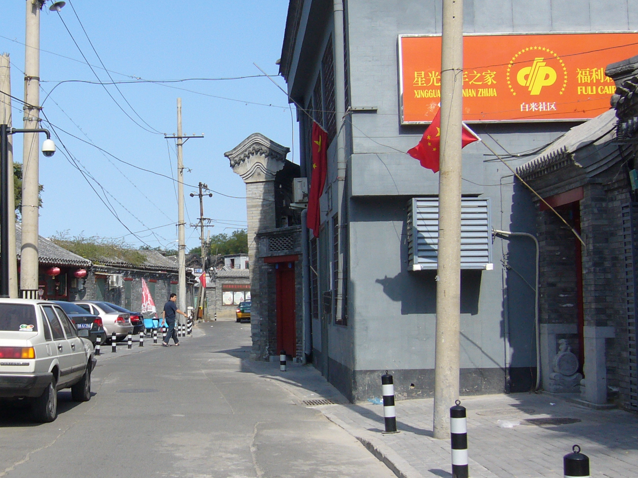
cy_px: 198
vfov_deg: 26.1
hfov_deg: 34.0
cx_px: 203
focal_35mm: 56
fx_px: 1032
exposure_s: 1/320
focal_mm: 5.8
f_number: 5.6
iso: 80
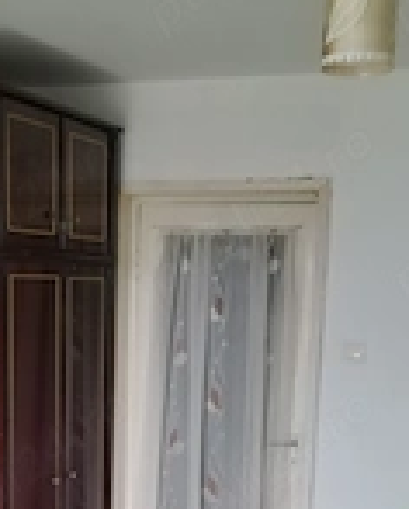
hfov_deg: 22.1
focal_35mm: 69
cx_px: 139
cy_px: 533
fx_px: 1042
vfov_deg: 25.8
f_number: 1.8
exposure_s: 1/60
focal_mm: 4.26
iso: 289
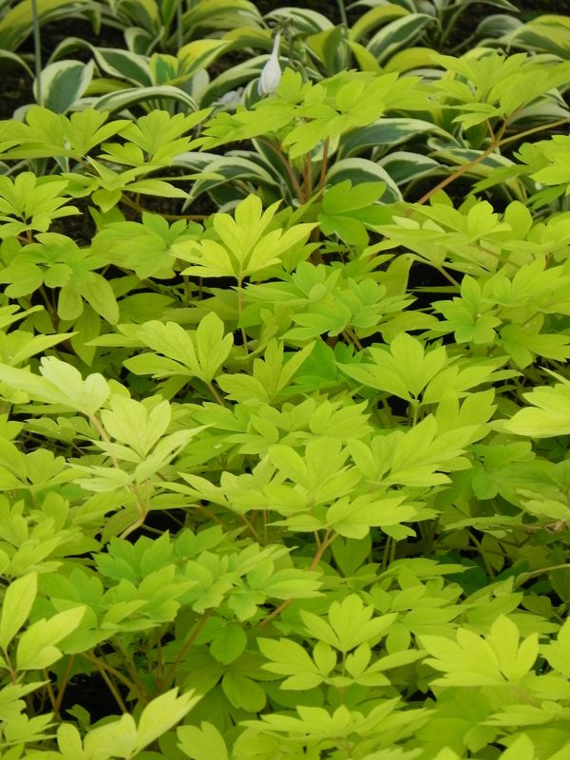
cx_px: 285
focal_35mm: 337
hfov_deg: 4.4
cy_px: 380
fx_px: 7399
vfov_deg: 5.9
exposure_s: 1/50
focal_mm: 59.9
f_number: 5
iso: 160
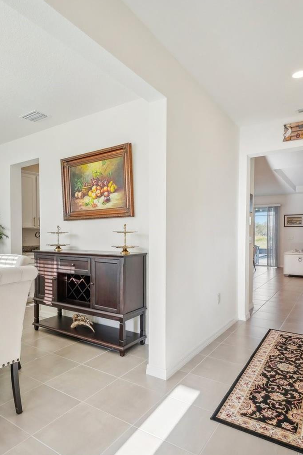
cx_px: 128
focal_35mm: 22
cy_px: 234
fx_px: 278
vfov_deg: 78.6
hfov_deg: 57.0
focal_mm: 14
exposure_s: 1/50
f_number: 8
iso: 400
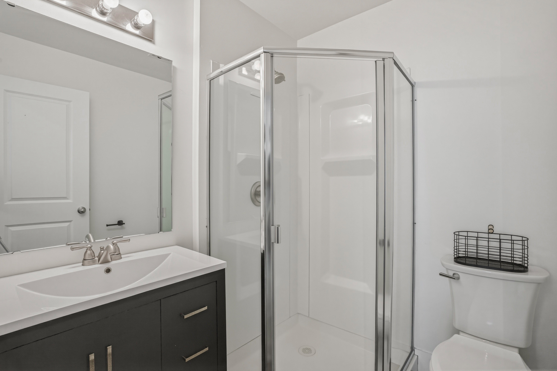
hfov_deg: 96.7
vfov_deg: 73.7
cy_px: 186
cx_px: 278
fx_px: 248
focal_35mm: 16
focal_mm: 16
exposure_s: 1/160
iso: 320
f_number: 9
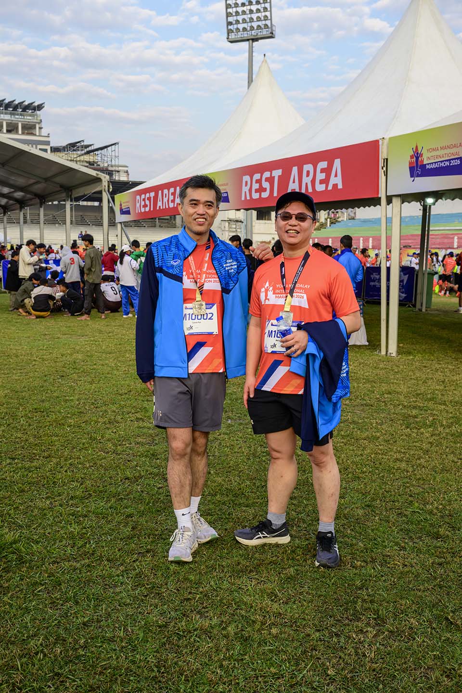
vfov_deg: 50.7
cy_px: 346
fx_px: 731
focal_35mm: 38
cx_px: 231
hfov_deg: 35.1
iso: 800
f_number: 8
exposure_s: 1/640
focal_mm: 38
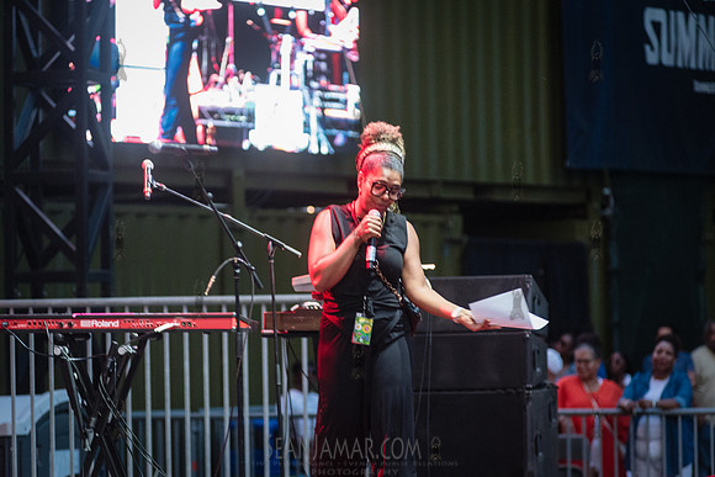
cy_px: 238
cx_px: 358
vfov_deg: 6.9
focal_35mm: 200
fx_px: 3973
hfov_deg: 10.3
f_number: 3.5
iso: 3200
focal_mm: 200
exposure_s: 1/200
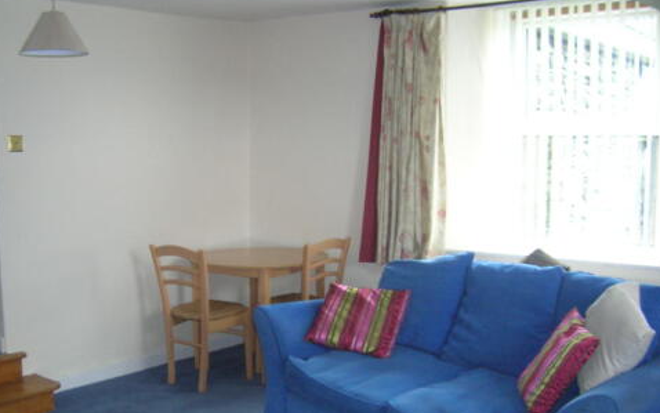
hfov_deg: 45.0
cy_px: 270
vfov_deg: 29.1
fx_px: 792
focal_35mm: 44
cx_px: 264
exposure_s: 1/25.7
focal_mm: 5.7
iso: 144
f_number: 2.9
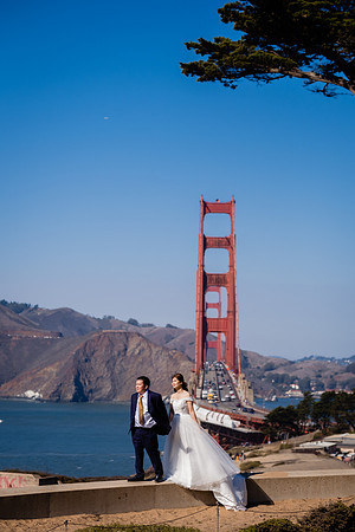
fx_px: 1242
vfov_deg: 24.2
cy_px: 266
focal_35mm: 84
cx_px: 178
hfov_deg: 16.3
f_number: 2.5
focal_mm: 56
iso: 160
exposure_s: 1/6400
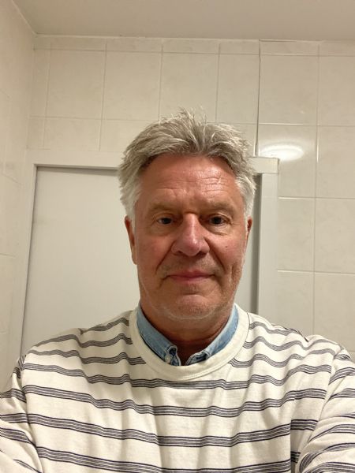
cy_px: 236
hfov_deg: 46.8
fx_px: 410
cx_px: 178
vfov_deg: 60.0
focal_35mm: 30
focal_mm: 2.71
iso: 320
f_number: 2.2
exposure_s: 1/33
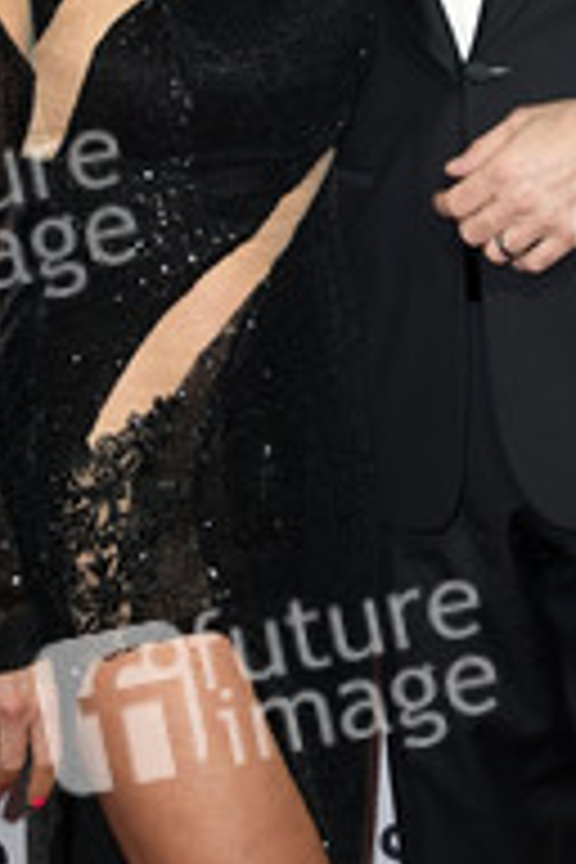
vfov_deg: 11.9
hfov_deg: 8.0
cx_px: 396
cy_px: 14
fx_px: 4104
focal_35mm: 171
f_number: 5.6
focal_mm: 82
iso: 500
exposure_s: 1/250
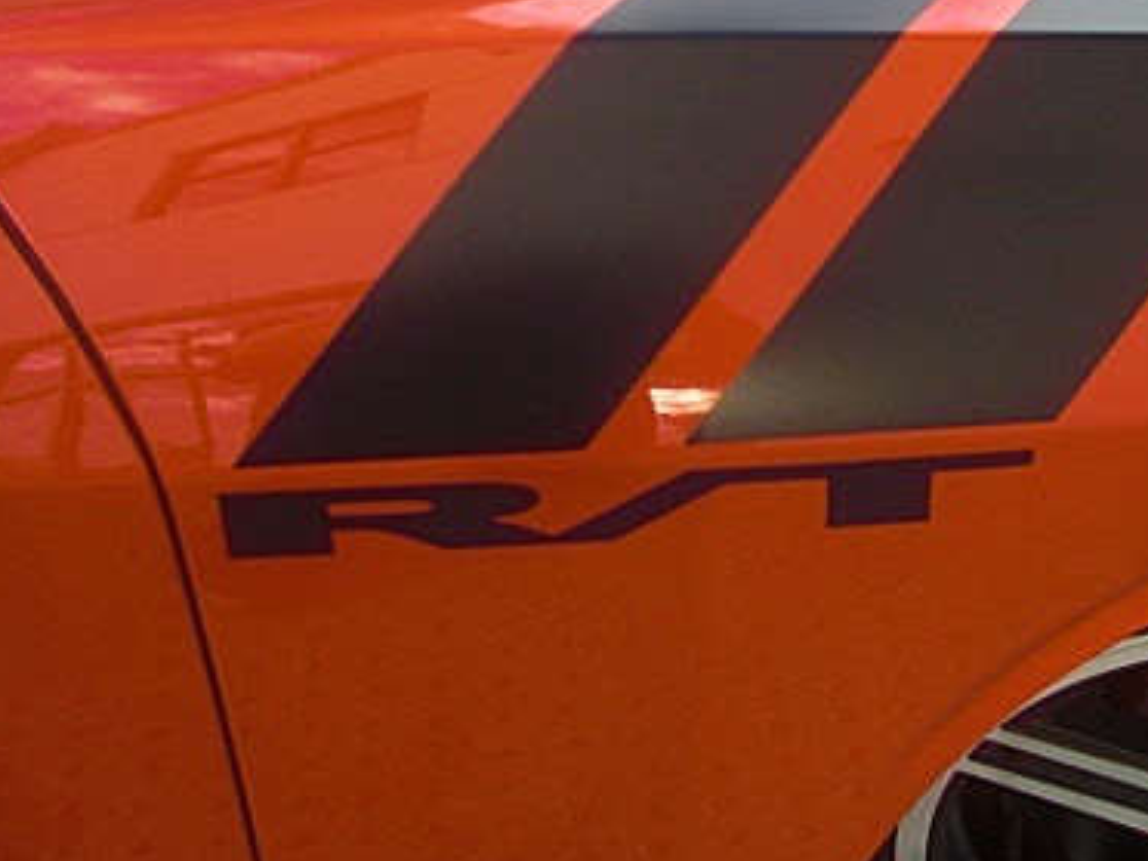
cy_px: 204
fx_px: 2056
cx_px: 824
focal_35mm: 62
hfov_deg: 30.8
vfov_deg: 23.4
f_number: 2.8
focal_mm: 6.3
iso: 50
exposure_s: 1/125
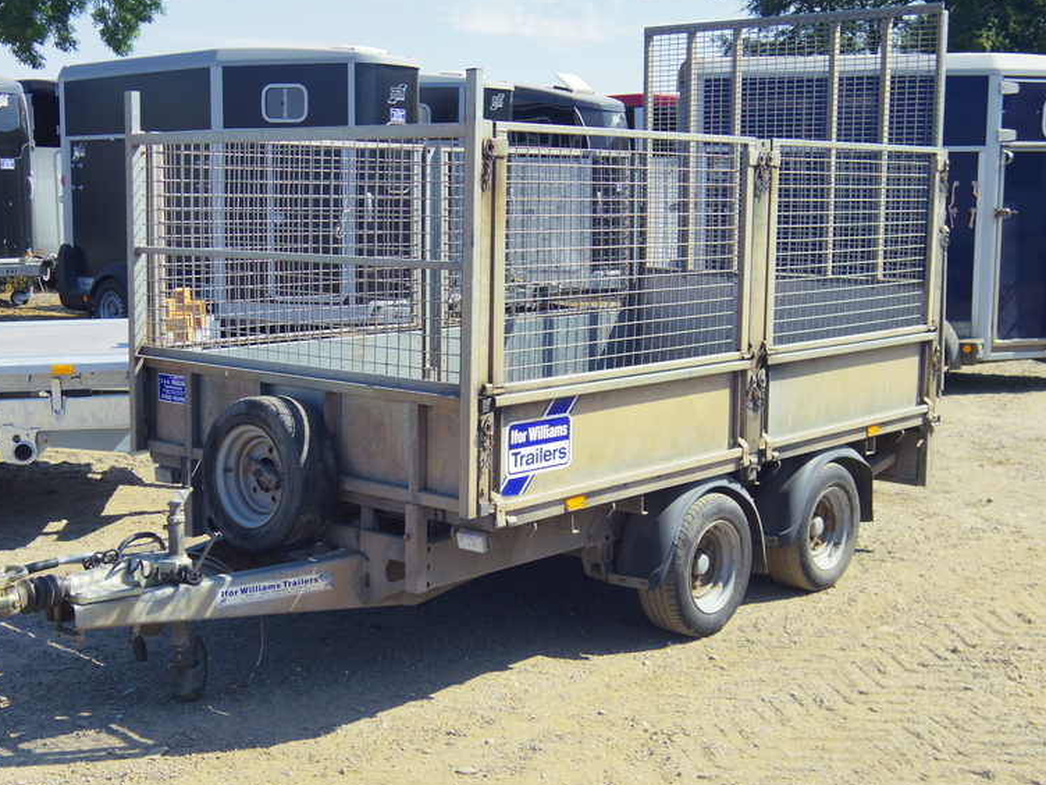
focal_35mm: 50
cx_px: 492
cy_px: 376
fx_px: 1511
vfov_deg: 29.1
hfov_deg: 38.2
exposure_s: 1/400
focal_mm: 8.5
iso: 200
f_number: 3.2
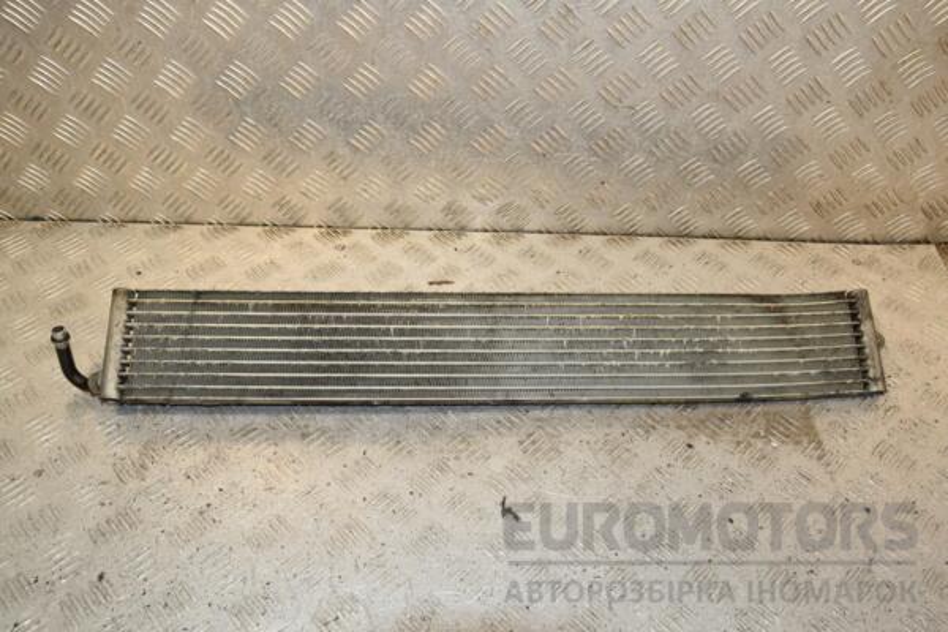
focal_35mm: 32
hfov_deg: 59.5
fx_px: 829
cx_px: 474
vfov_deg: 41.7
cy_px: 316
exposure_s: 1/200
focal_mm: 21
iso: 800
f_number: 8
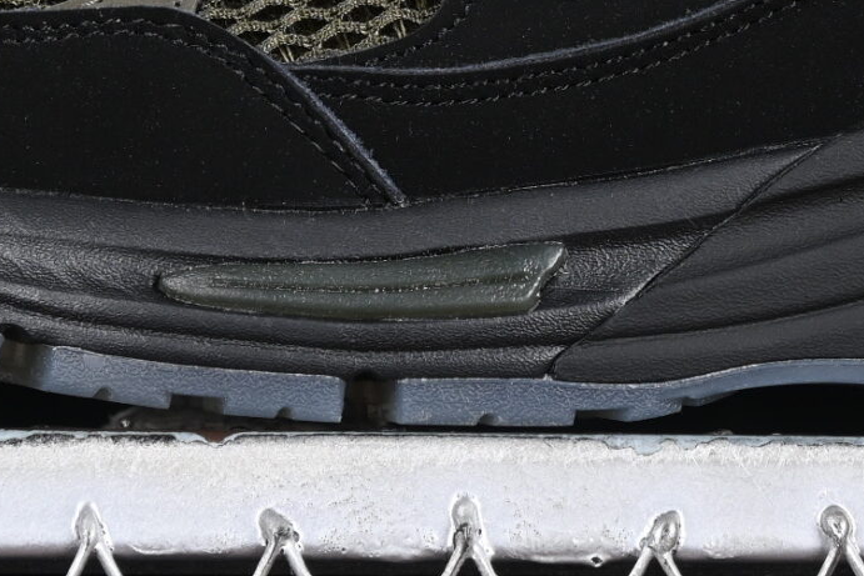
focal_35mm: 278
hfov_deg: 7.4
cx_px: 683
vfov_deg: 4.9
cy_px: -206
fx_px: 6673
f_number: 6.3
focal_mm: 50
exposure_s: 1/60
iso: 160
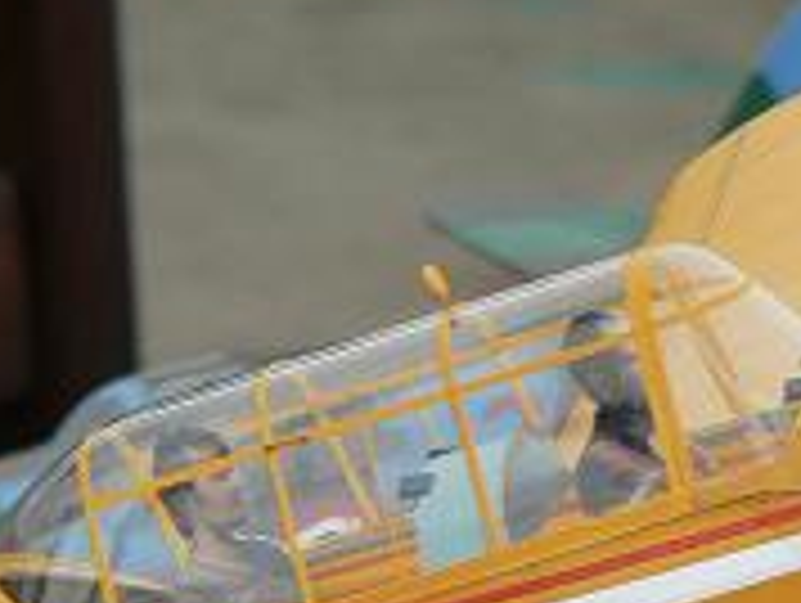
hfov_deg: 3.3
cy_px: 554
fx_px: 13810
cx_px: 306
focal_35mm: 596
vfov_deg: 2.5
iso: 80
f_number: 3.3
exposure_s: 1/30
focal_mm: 25.1
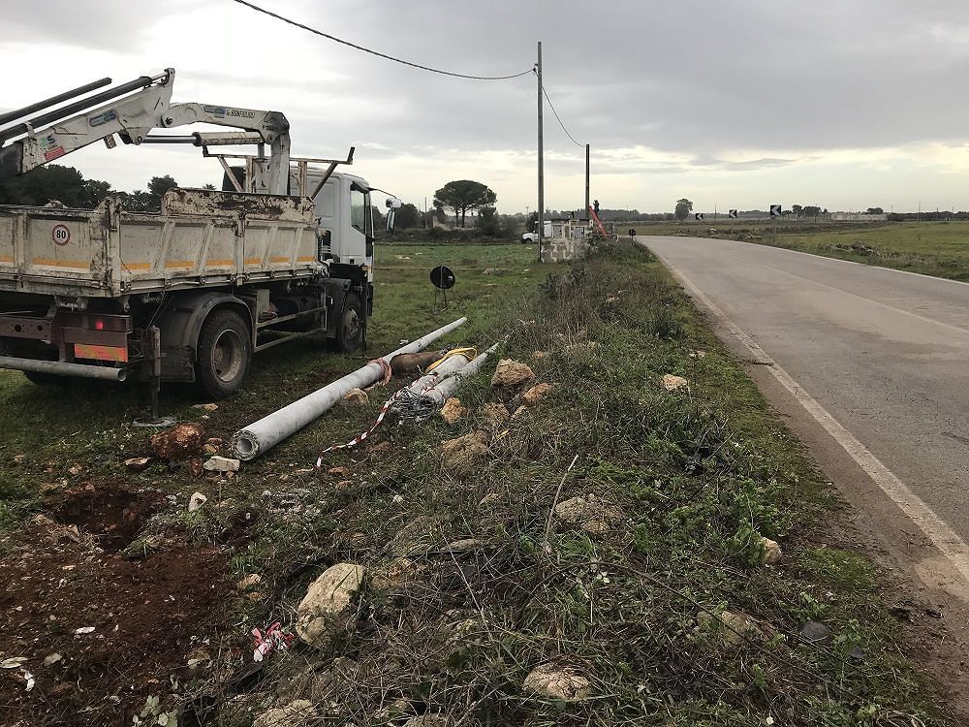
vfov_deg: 49.7
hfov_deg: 63.4
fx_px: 784
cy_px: 364
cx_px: 484
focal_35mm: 28
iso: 20
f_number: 1.8
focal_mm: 3.99
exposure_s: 1/322
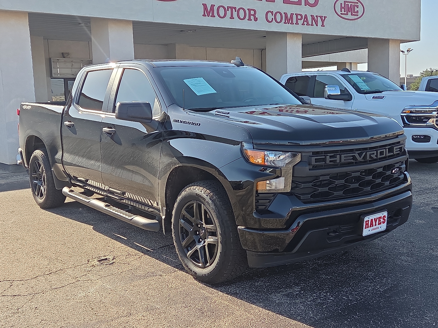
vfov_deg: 36.0
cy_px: 164
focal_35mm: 40
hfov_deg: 46.8
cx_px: 219
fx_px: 506
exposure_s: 1/714
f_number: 1.8
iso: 25
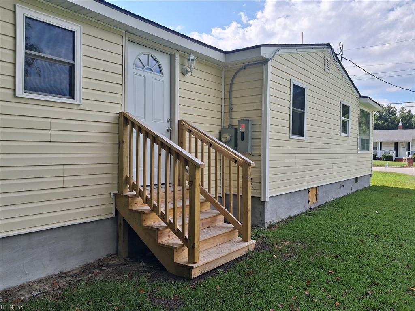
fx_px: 324
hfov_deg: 65.3
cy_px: 156
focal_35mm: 27
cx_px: 208
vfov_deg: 51.4
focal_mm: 4
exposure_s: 1/402
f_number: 1.8
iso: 20
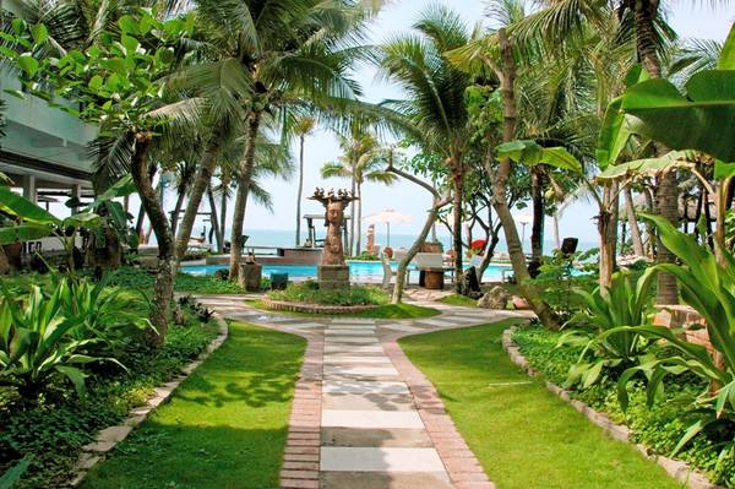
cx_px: 368
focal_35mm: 27
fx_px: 551
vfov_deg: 47.9
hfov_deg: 67.4
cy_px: 244
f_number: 11
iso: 200
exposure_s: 1/250
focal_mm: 18
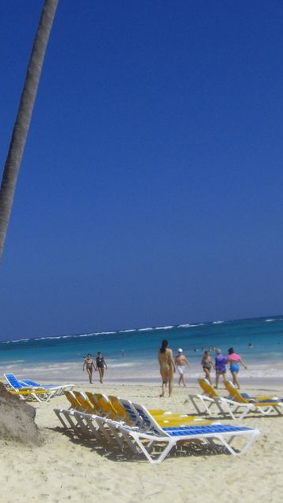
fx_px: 881
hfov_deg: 18.0
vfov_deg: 31.8
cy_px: 295
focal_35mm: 66
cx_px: 39
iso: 64
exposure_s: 1/400
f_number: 8
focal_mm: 6.2
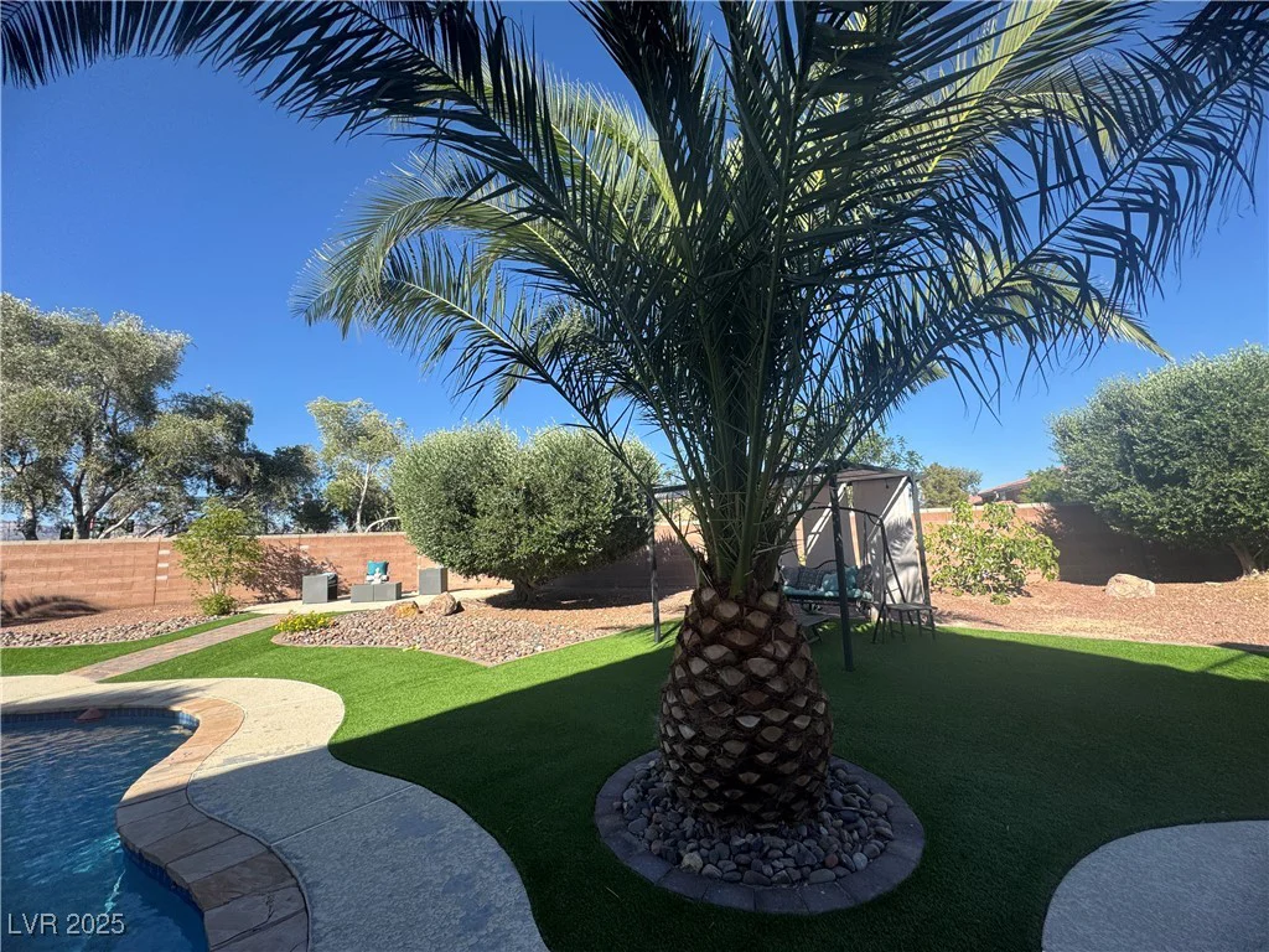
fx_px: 513
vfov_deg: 85.7
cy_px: 476
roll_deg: +1.9
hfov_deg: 102.1
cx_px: 634
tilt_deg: +7.5
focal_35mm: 14
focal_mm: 2.22
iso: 40
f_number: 2.2
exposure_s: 1/956
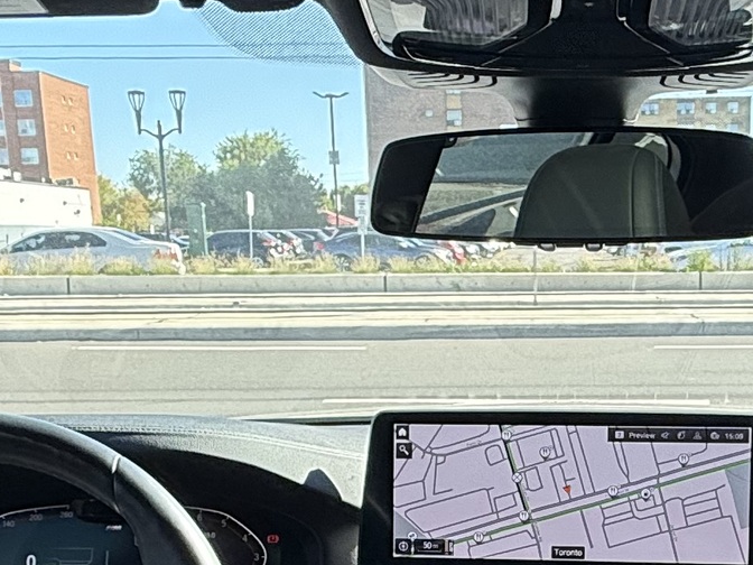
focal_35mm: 60
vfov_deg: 23.5
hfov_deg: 31.6
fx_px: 1305
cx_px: 565
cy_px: 556
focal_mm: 2.22
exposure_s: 1/286
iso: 64
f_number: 2.2
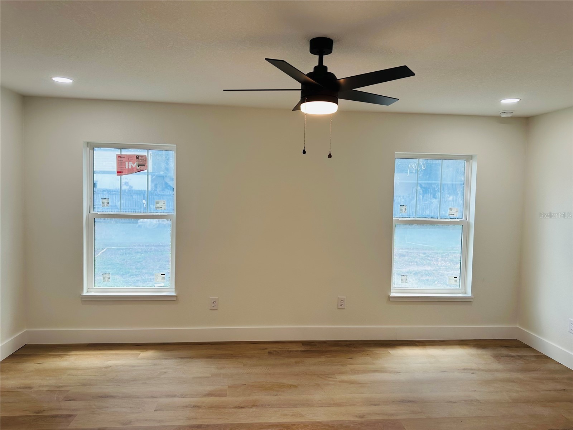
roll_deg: -1.5
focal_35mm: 24
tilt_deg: -1.7
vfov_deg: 56.8
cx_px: 286
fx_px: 397
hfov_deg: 71.6
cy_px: 215
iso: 64
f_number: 1.78
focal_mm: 6.86
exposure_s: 1/120
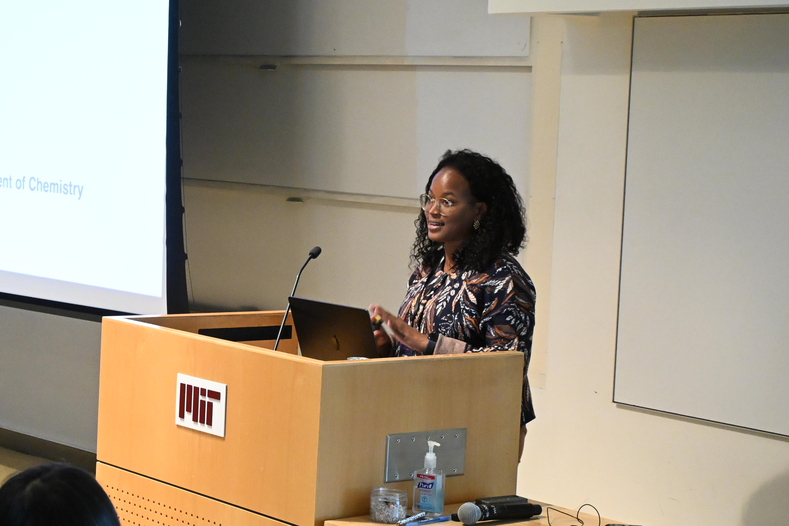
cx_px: 207
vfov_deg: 16.1
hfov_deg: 23.7
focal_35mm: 85
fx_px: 1863
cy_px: 278
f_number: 5.3
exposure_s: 1/60
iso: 5000
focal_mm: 36
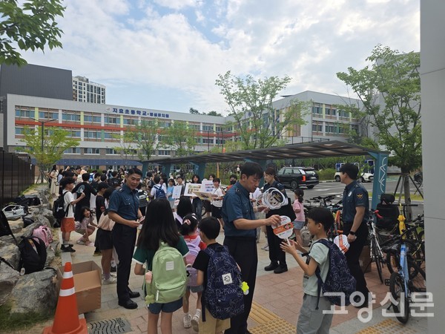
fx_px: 296
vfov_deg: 58.9
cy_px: 167
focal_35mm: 23
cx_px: 222
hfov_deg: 73.9
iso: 80
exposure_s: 1/3758
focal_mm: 6.3
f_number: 1.7
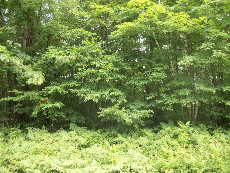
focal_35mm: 32
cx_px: 115
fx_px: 213
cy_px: 86
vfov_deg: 44.2
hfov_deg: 56.8
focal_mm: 5.7
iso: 80
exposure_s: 1/80
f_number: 2.9
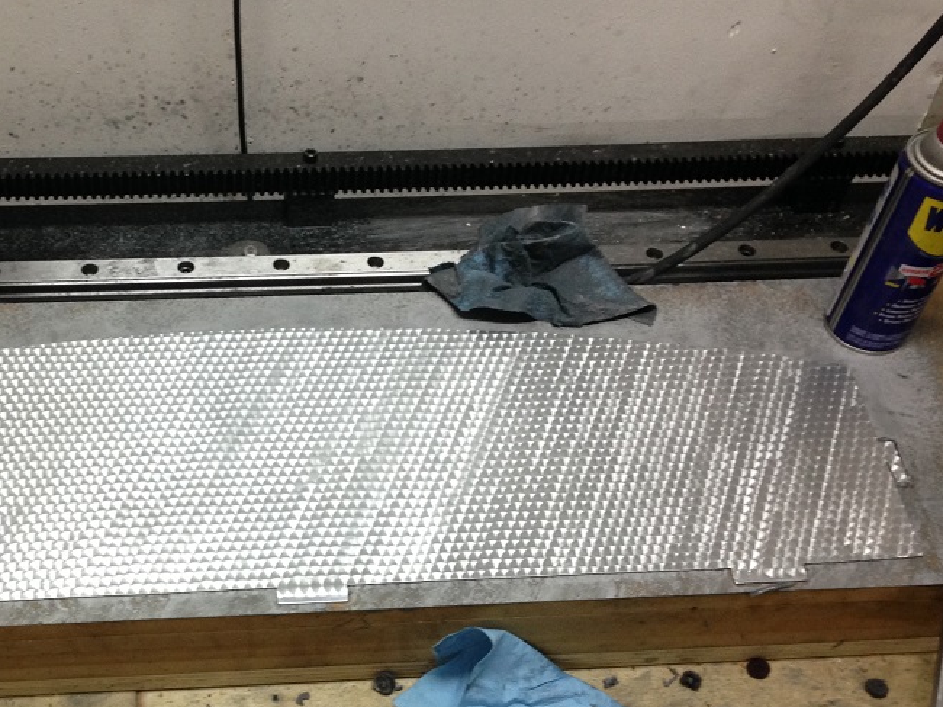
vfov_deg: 27.7
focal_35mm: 52
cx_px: 310
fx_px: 1416
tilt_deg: -54.8
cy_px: 505
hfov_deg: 36.4
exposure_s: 1/20
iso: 125
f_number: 2.4
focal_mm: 4.12
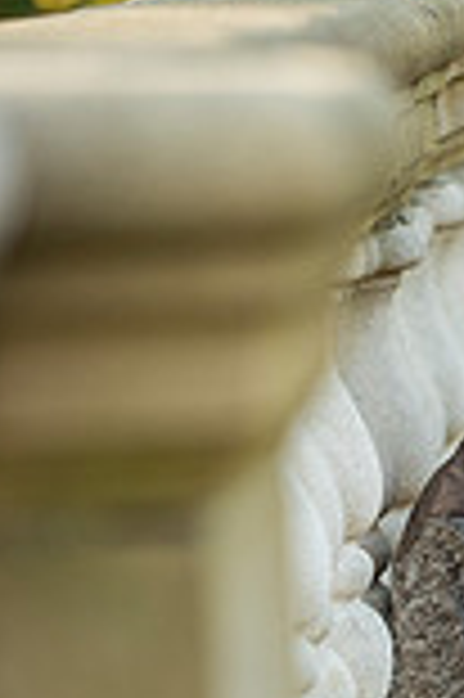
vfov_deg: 5.1
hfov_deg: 3.4
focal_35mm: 406
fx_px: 7866
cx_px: 653
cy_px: 621
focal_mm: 140
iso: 250
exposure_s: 1/200
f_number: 3.5
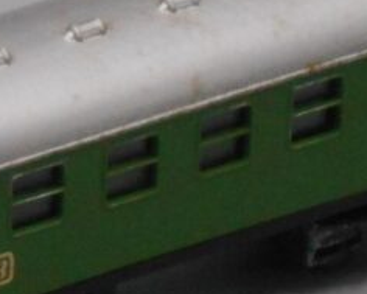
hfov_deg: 4.3
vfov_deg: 3.5
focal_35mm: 445
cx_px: -124
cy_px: 229
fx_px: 4835
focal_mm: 18.8
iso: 280
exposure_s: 1/250
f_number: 5.1
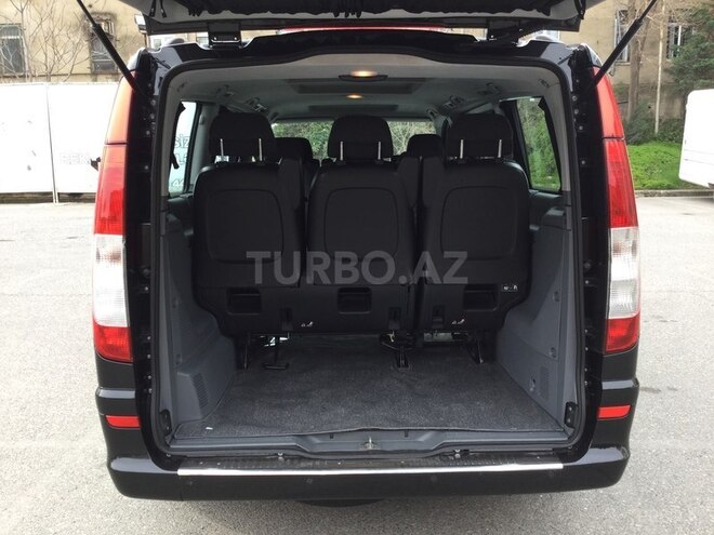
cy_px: 268
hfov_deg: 58.4
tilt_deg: -11.3
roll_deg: +0.2
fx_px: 639
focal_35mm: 31
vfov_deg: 45.4
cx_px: 357
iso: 25
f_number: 2.4
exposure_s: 1/100
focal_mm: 3.3
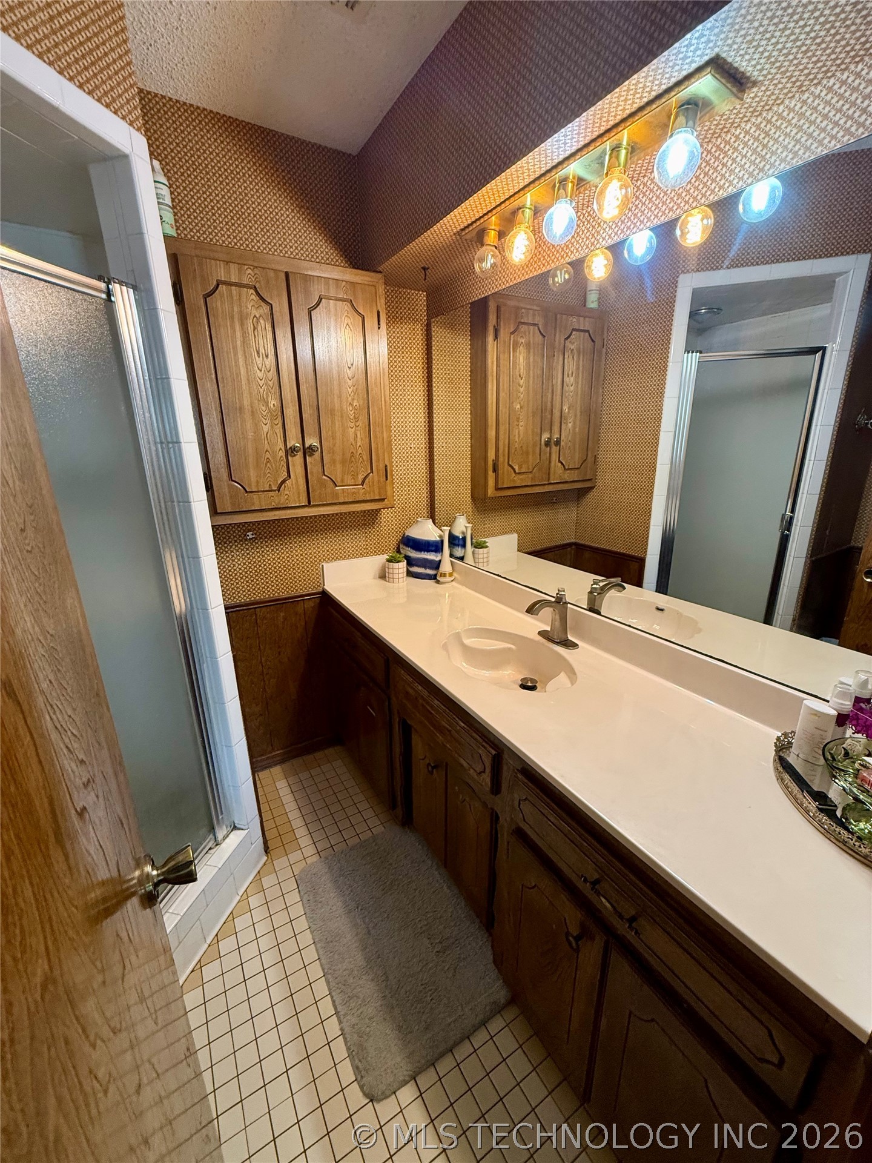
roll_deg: +0.4
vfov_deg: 102.1
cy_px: 582
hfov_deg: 85.7
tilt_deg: -17.1
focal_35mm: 14
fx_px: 470
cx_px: 436
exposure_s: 1/60
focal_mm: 2.22
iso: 200
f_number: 2.2
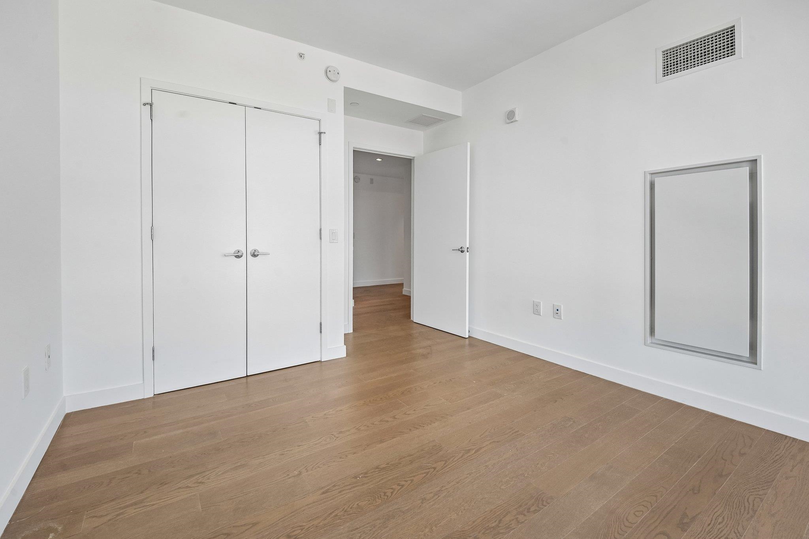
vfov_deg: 81.2
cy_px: 270
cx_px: 404
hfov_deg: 104.3
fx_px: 315
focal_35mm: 14
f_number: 7.1
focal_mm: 14
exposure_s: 1/80
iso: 400
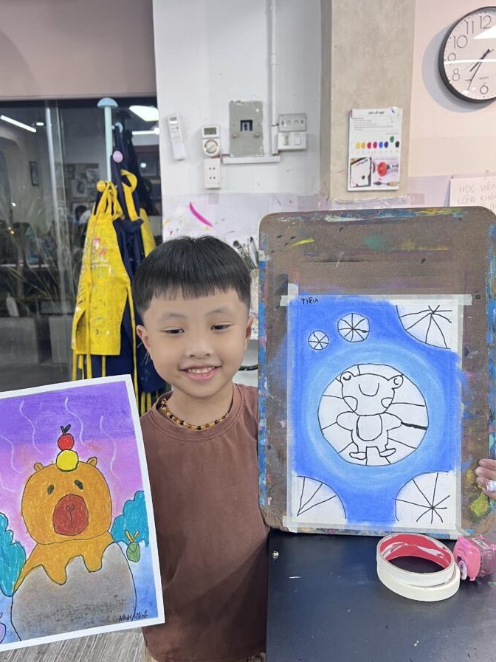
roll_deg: +0.8
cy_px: 344
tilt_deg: -11.6
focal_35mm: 29
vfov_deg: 61.7
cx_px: 226
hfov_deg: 48.1
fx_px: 554
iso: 125
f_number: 1.5
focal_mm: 5.7
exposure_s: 1/50
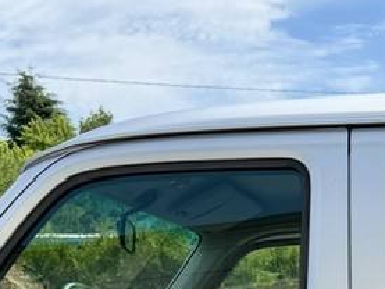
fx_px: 1235
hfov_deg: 16.6
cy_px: 522
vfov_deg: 12.2
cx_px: 525
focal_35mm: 111
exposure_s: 1/4673
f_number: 1.78
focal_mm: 6.76
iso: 100
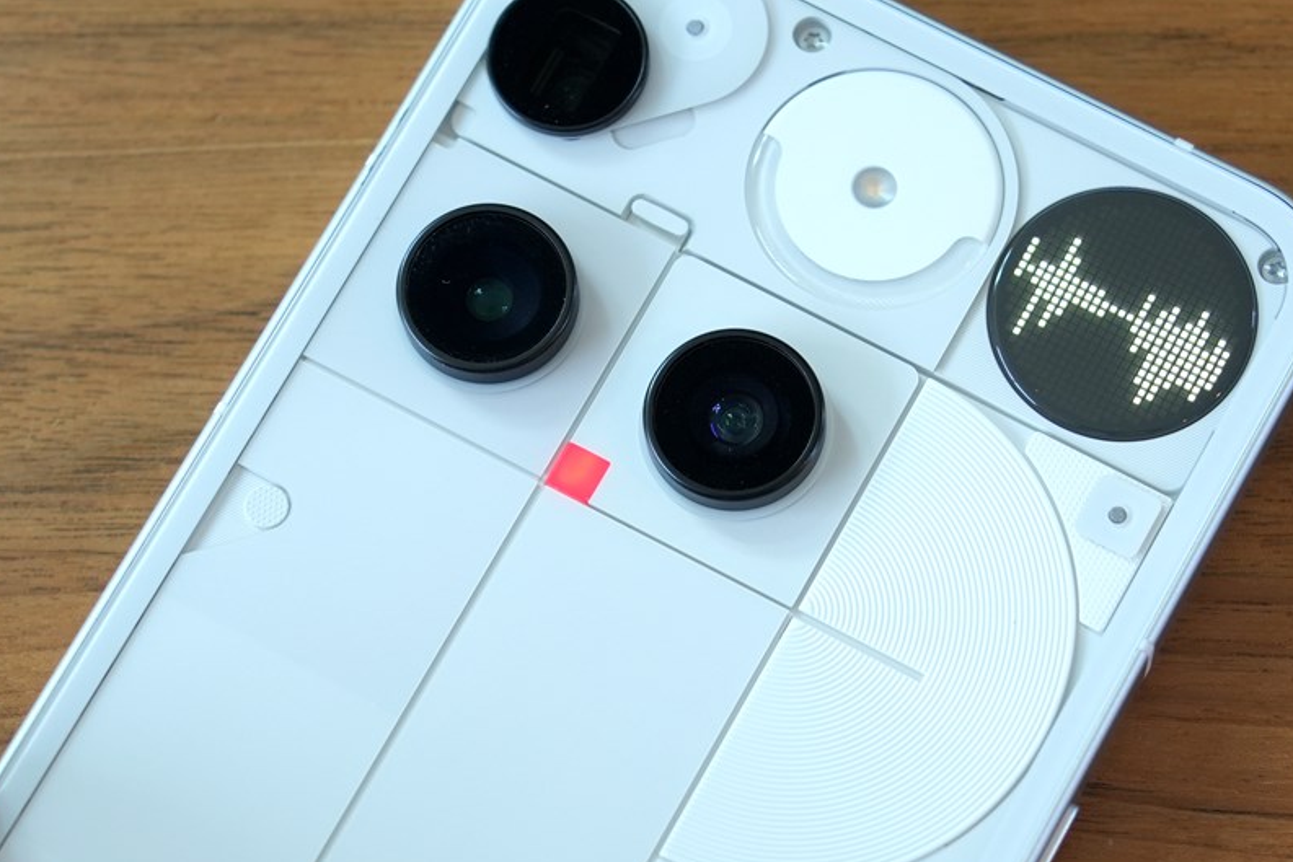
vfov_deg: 11.3
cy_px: 598
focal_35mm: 121
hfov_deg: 16.9
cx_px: 789
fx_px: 4346
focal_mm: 50
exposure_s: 1/60
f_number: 4
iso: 400
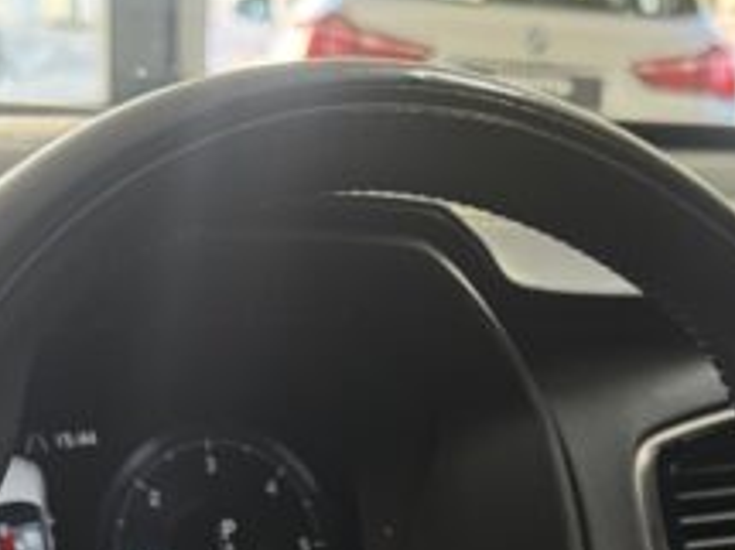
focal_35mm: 89
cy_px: 774
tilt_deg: -23.4
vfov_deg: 15.5
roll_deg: -4.5
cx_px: 554
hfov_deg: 21.8
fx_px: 1889
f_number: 1.78
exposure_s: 1/57
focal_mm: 6.76
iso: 400
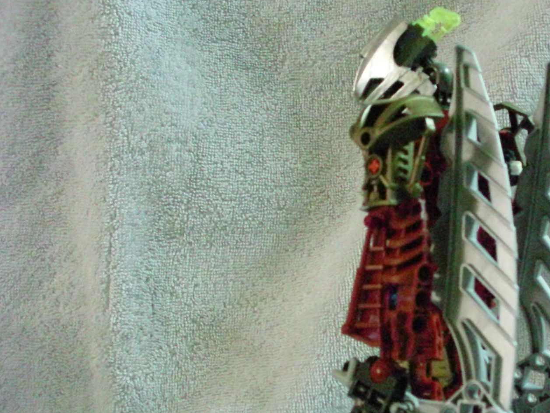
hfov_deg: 30.7
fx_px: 985
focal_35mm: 62
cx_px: 406
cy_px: 312
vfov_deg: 23.4
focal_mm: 6.3
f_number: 3.1
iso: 1600
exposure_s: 1/15
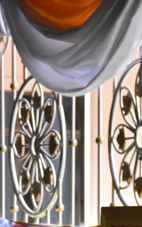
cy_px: 213
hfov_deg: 3.5
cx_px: 39
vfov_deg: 5.6
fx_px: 2317
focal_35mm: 374
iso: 3200
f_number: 5
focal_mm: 66
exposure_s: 1/125
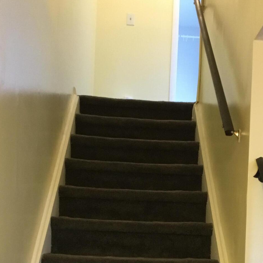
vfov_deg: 27.8
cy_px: 264
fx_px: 499
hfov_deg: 29.5
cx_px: 157
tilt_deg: -1.5
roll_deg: -2.1
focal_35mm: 58
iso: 200
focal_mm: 3.3
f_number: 2.4
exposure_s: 1/24
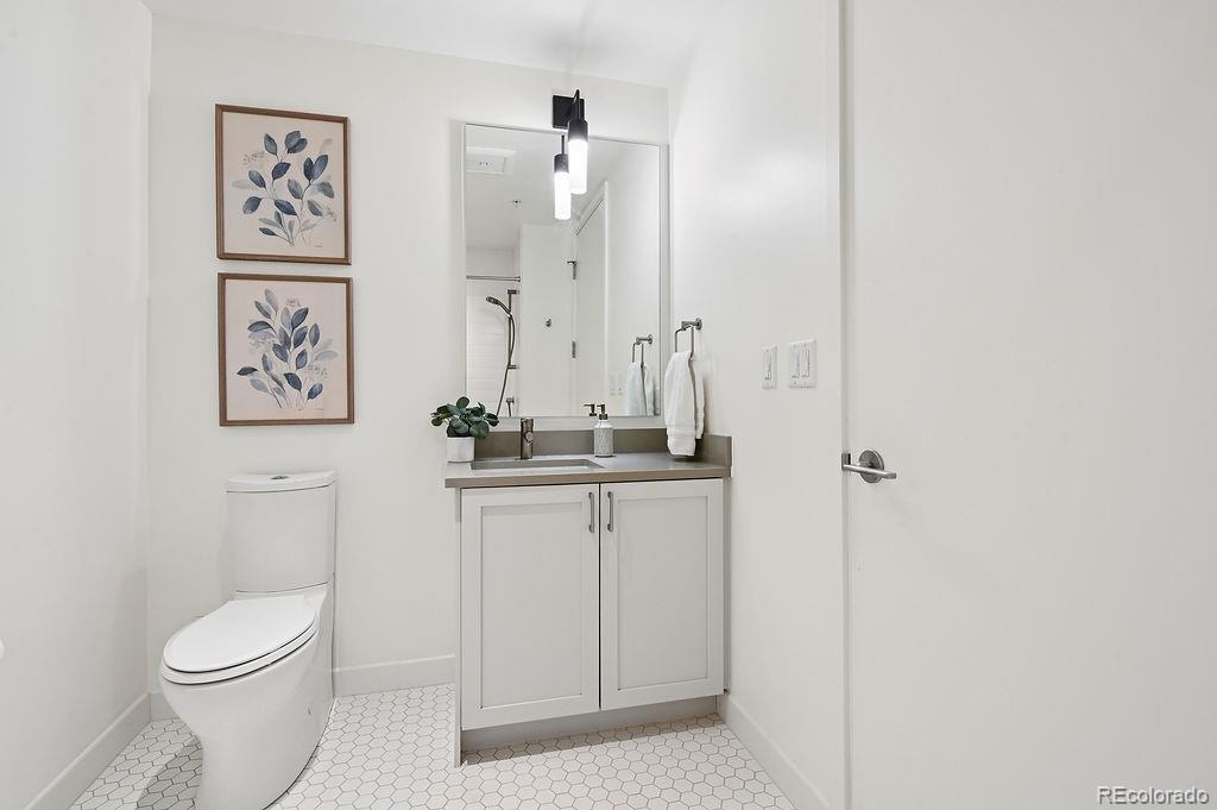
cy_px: 405
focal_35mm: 16
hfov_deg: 95.0
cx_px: 608
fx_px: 557
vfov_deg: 72.0
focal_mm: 16.5
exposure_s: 1/15
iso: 400
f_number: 10
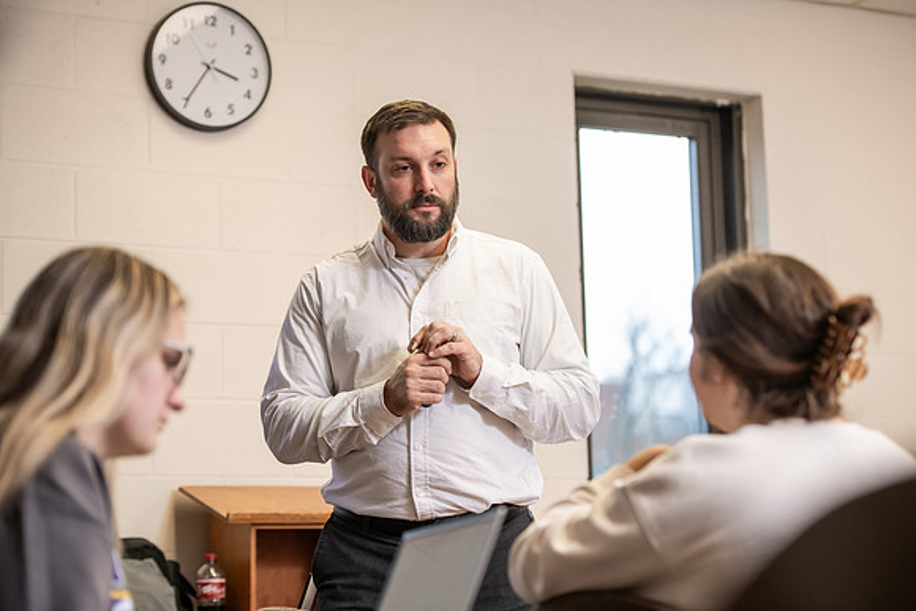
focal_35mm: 86
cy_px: 306
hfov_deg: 23.6
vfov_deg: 15.9
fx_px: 2189
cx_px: 458
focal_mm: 86
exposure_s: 1/200
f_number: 3.2
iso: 1000
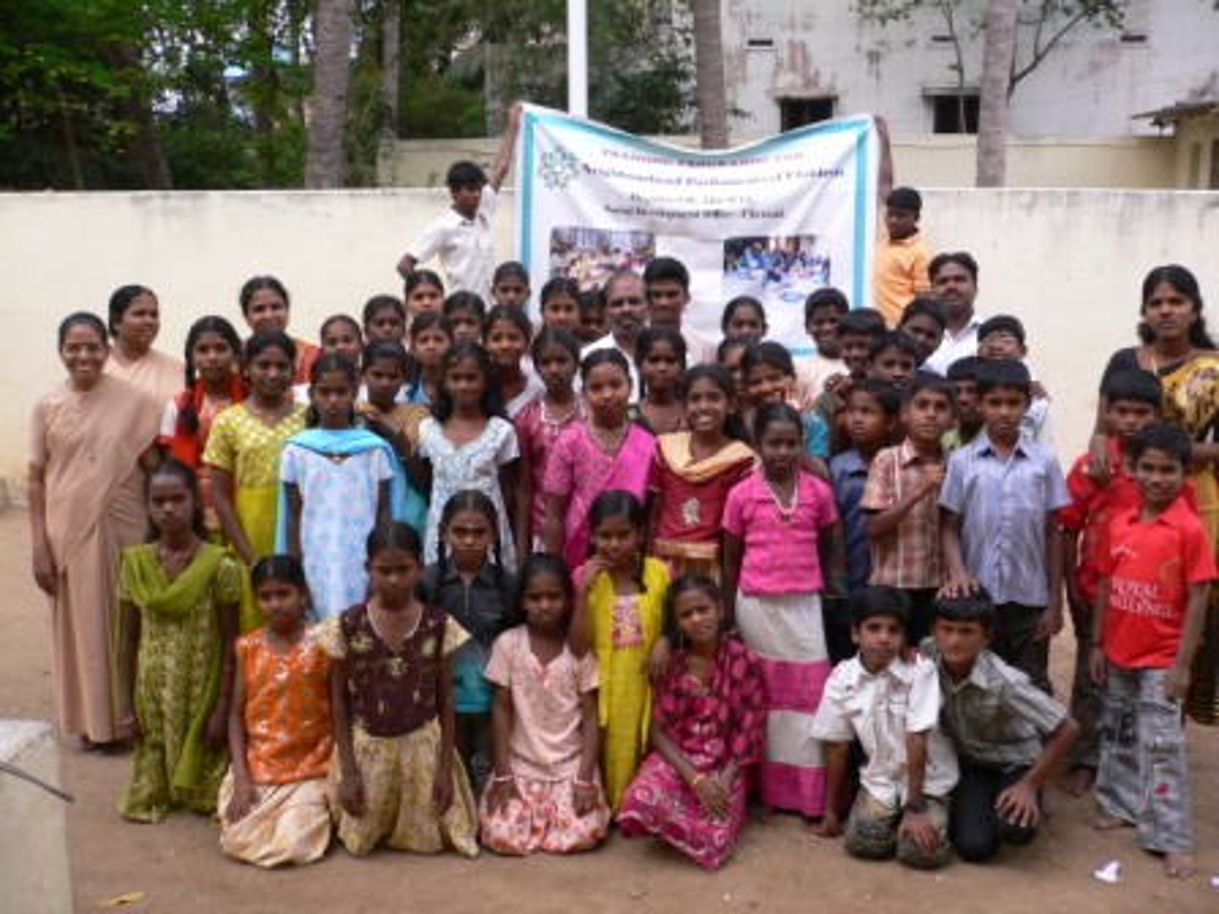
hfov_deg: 52.6
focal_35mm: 35
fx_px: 1233
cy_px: 457
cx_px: 610
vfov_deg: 40.7
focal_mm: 5.8
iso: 80
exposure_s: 1/250
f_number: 2.8
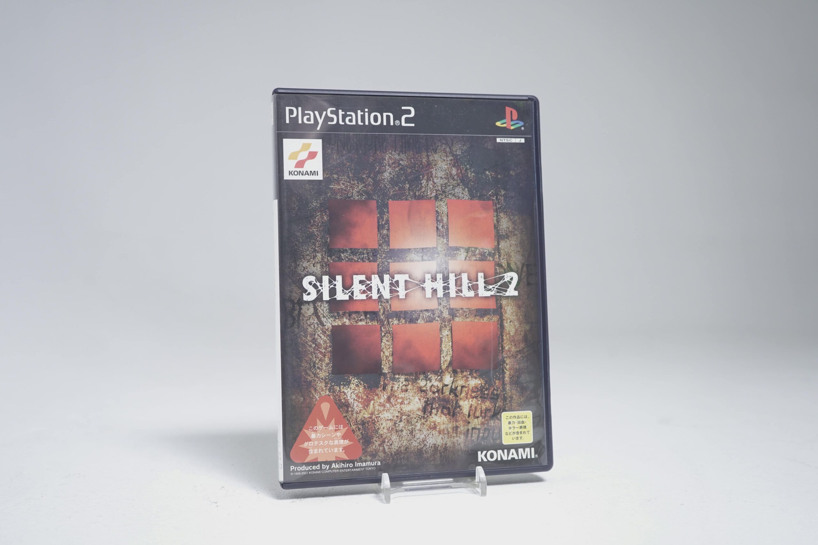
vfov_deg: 36.9
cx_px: 409
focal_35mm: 36
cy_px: 272
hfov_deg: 53.1
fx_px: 818
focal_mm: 36
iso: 640
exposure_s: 1/20
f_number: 5.6
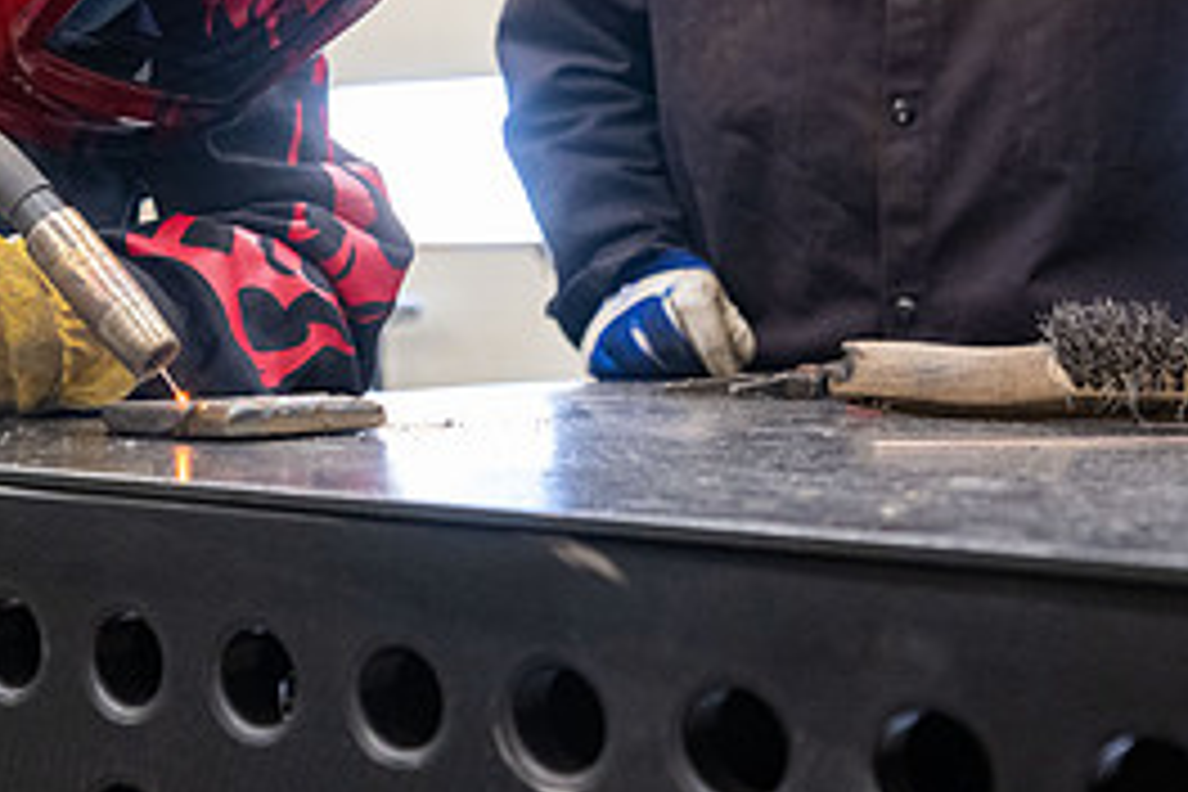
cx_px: 243
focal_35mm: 66
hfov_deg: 29.8
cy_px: 29
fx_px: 2178
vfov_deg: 20.1
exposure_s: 1/200
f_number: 4
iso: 2000
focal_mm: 30
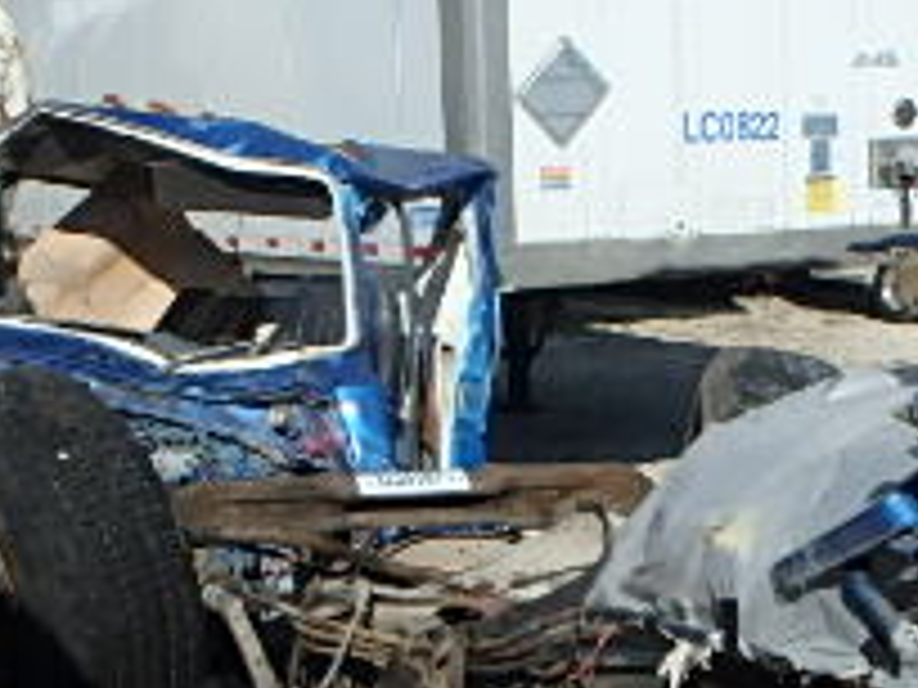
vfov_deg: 22.1
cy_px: 490
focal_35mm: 66
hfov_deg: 29.4
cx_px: 522
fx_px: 1750
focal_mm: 3.7
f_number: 6
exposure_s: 1/800
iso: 125
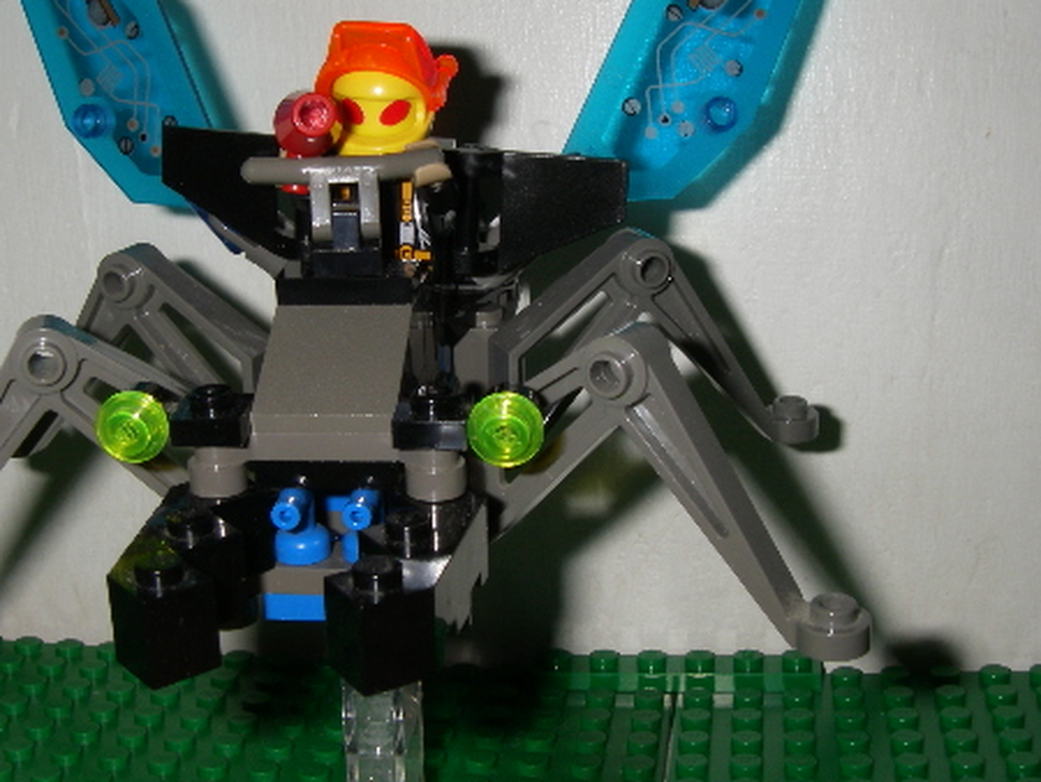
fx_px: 1625
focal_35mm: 54
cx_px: 426
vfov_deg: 27.0
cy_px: 326
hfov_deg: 35.4
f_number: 6.6
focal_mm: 6.3
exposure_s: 1/40
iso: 80
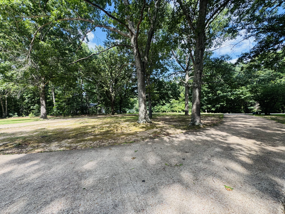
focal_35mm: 14
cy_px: 107
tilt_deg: -2.0
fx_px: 115
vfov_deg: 85.7
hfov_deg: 102.1
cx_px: 142
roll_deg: +3.3
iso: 40
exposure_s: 1/228
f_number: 2.2
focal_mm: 2.22
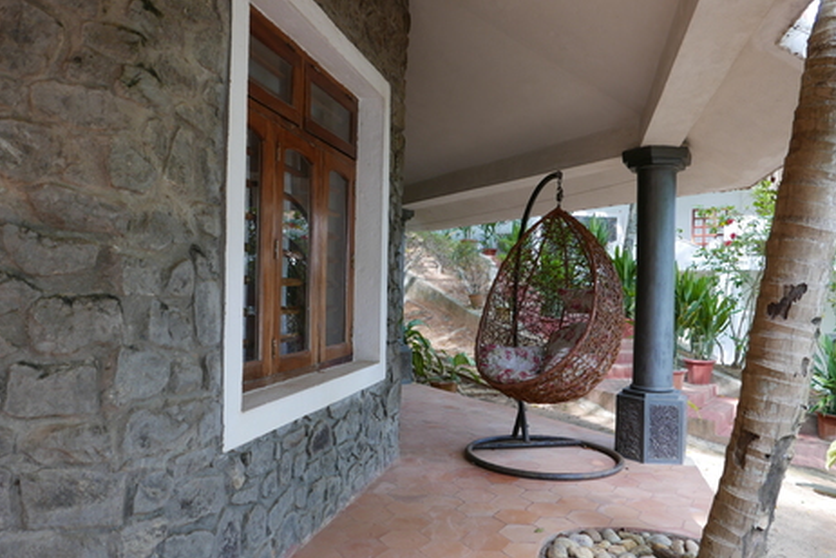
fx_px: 604
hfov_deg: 69.4
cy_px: 297
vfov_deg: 49.5
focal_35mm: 26
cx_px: 434
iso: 200
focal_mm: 10.9
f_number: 2.8
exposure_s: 1/125
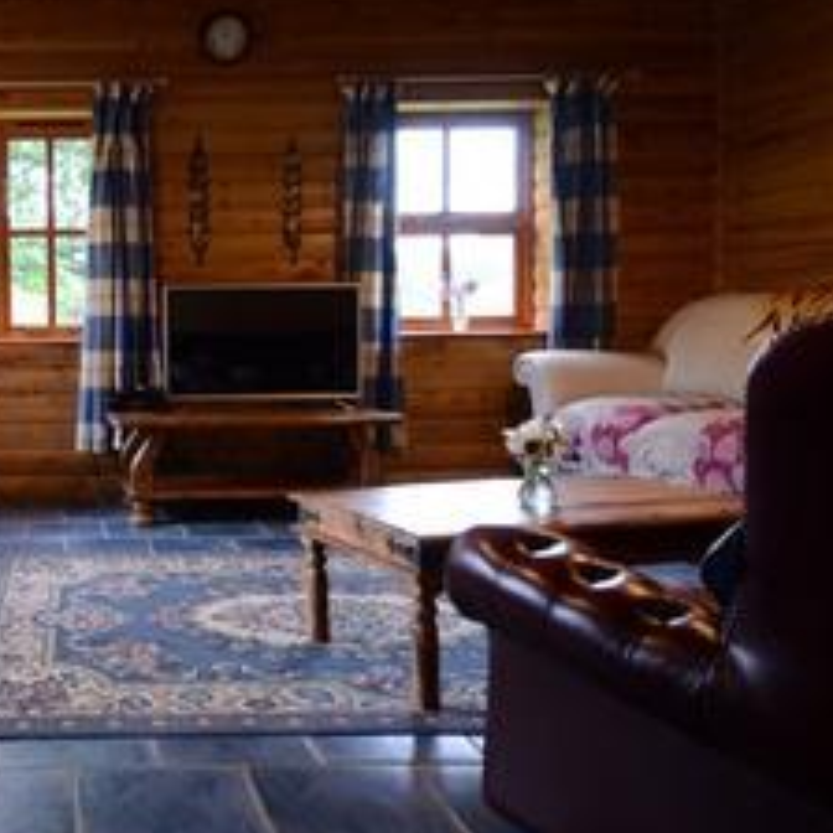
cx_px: 71
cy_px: 351
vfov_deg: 48.3
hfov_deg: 43.8
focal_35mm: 34
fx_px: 926
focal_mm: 12
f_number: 4
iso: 1000
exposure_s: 1/100
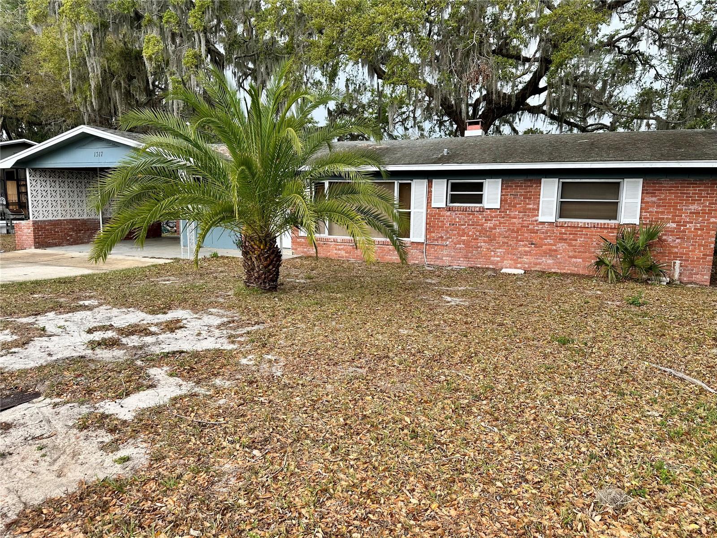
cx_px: 358
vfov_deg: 56.8
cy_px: 269
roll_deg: -1.0
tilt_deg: -8.2
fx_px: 497
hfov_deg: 71.6
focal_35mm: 24
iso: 80
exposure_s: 1/918
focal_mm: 6.86
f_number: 1.78
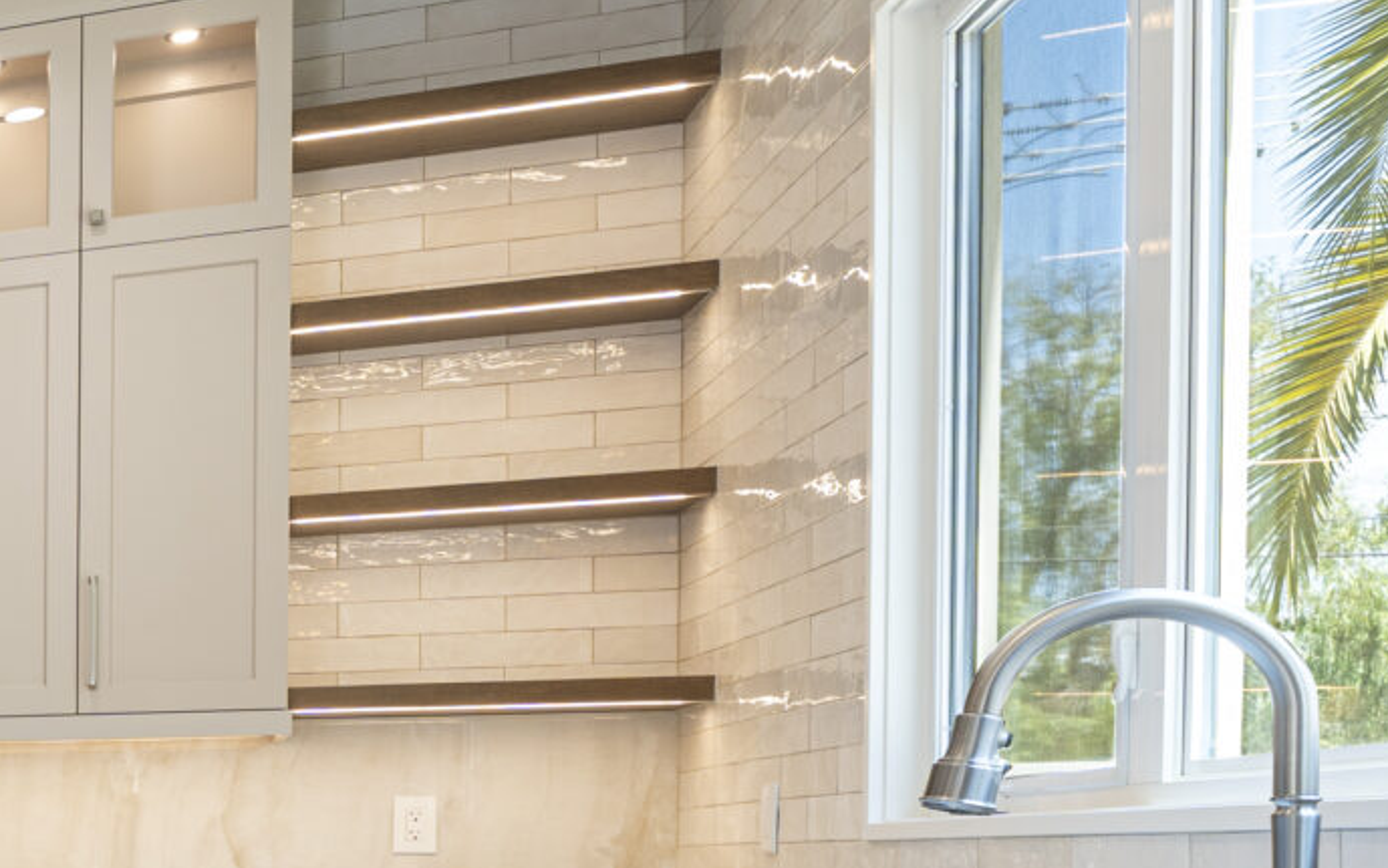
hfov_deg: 24.0
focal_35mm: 53
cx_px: -953
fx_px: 2005
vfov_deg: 23.4
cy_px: 877
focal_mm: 14
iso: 100
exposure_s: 1/6
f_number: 8
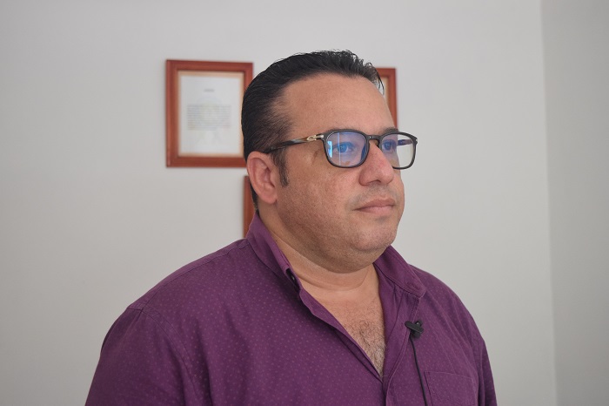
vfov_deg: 22.6
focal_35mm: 60
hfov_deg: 33.4
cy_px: 203
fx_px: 1014
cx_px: 304
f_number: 4.8
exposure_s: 1/125
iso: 1600
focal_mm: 40
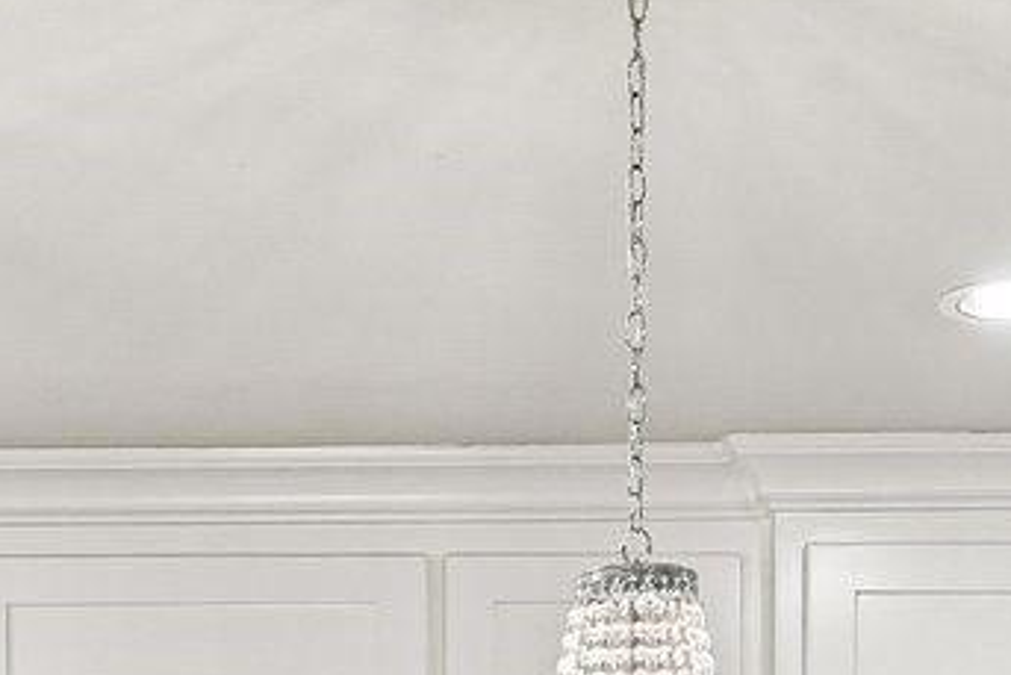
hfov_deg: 11.7
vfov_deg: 7.4
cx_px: -32
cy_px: 1664
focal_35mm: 173
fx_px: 4860
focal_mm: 29
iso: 400
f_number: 8
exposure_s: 1/15
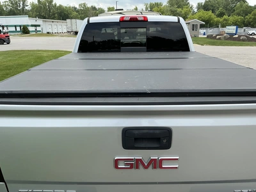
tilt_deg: -14.8
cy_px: 96
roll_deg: -1.2
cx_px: 128
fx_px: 207
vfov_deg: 49.7
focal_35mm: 28
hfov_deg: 63.4
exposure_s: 1/1055
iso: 25
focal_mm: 3
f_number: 1.8
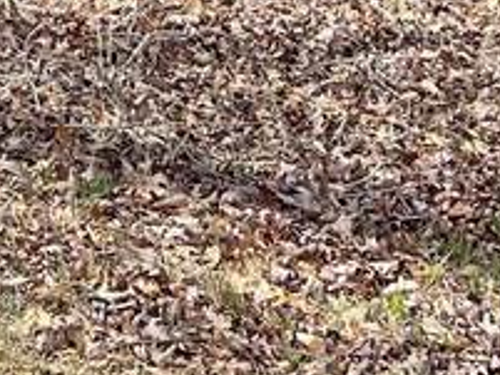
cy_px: -551
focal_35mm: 159
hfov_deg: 11.5
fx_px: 2298
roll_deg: +0.1
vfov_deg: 8.5
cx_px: -423
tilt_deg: -9.2
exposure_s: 1/745
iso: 32
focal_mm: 5.1
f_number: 1.6
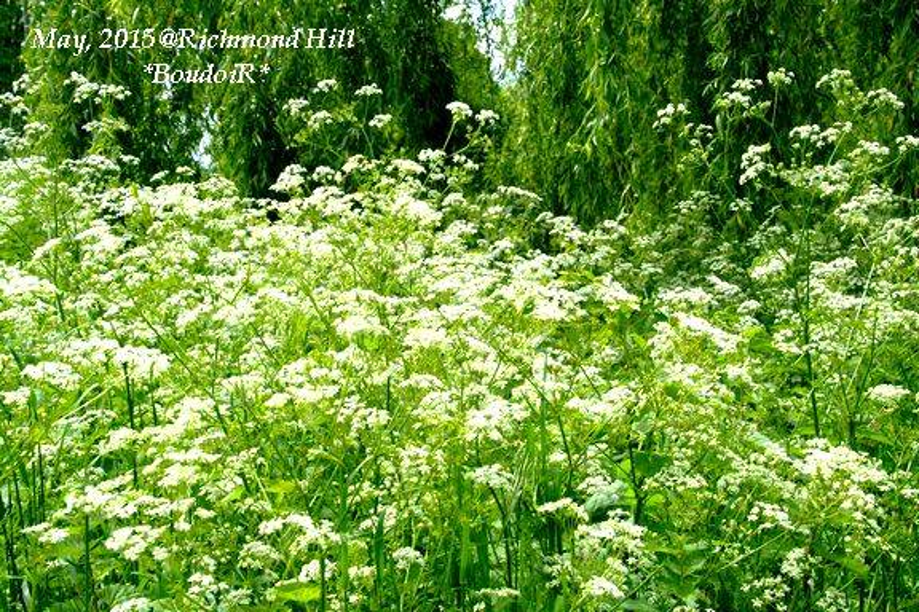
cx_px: 460
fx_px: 1455
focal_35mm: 57
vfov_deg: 23.8
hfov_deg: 35.1
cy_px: 306
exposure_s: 1/350
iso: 400
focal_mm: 38
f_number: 9.5
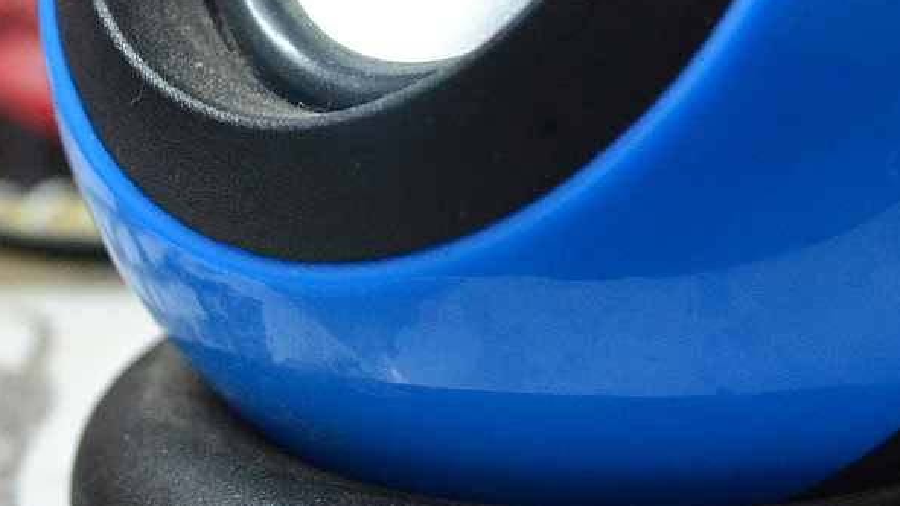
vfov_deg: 9.8
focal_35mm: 123
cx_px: 362
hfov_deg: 17.4
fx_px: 2944
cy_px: 49
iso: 1600
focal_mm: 29
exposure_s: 1/15
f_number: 4.5
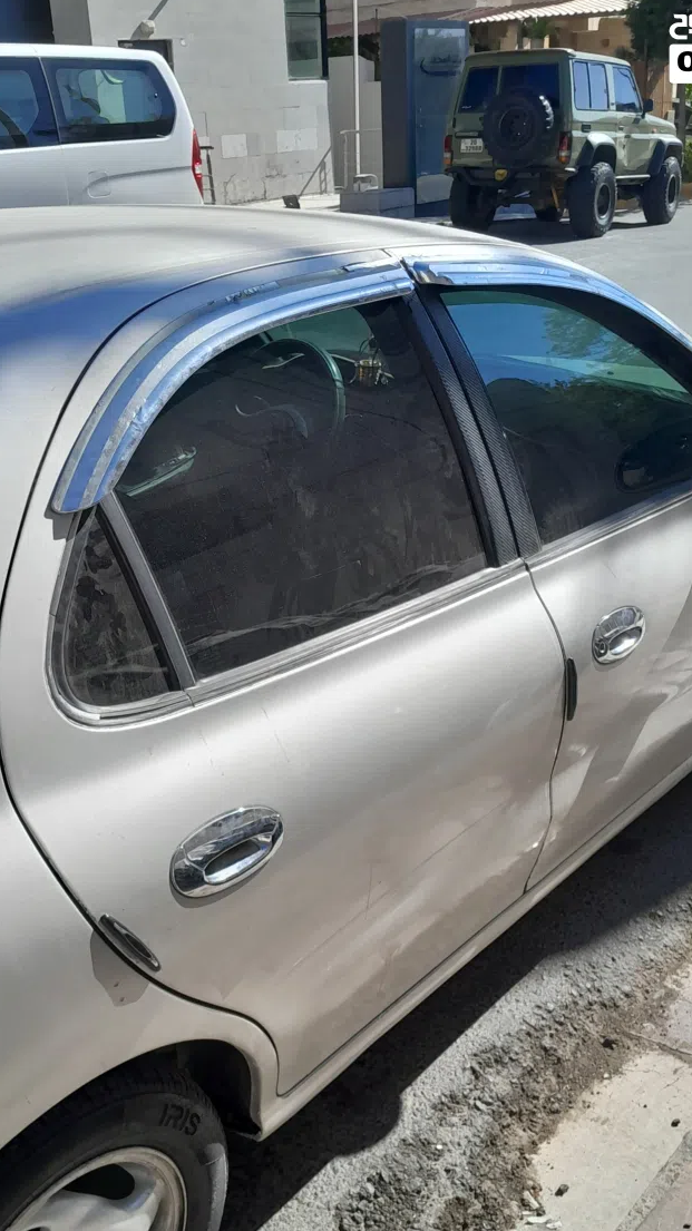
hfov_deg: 33.6
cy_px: 737
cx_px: 287
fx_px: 1143
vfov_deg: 56.2
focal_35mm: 35
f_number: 1.8
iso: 40
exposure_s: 1/444
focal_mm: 3.98
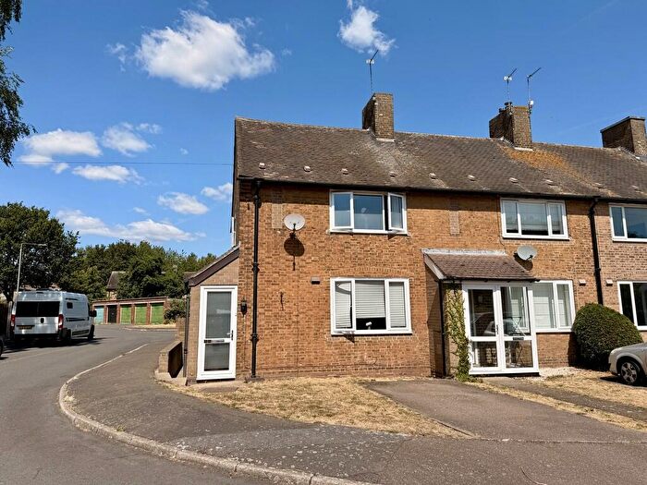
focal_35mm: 24
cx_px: 324
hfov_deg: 71.6
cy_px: 242
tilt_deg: +9.3
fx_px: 449
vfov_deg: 56.8
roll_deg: +0.4
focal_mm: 6.76
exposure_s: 1/6173
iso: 80
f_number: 1.78
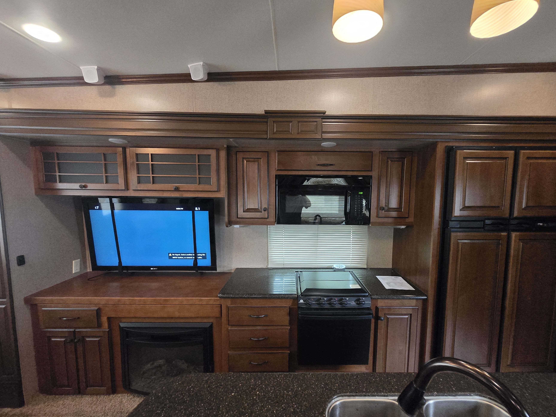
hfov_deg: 101.9
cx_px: 297
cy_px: 218
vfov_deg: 85.6
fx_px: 225
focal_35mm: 14
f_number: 2.2
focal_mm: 1.7
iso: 1250
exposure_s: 1/50
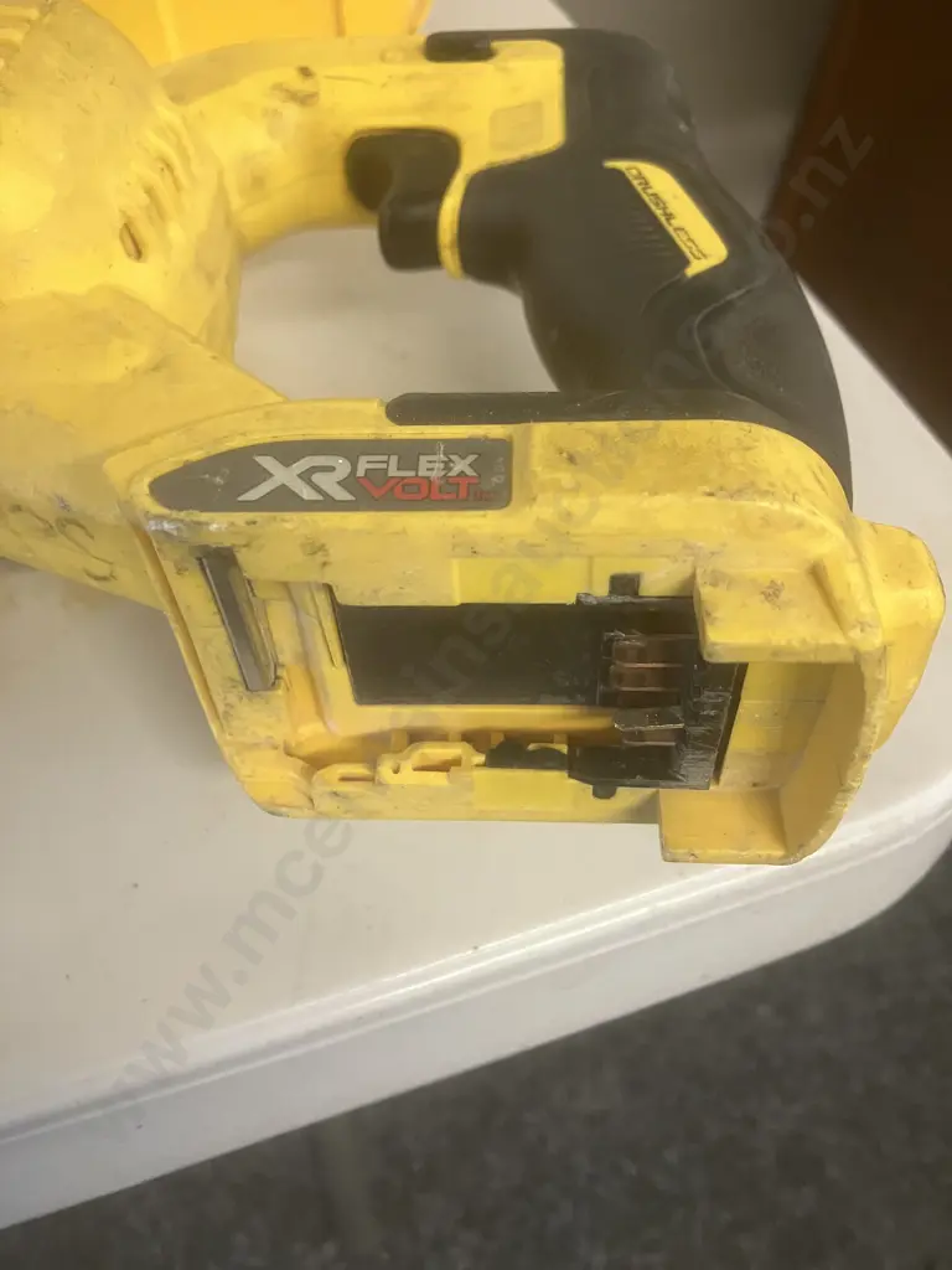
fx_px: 1027
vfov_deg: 63.4
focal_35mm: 28
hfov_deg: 49.7
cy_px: 635
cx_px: 476
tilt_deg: -51.0
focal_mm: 3.99
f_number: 1.8
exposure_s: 1/50
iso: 200
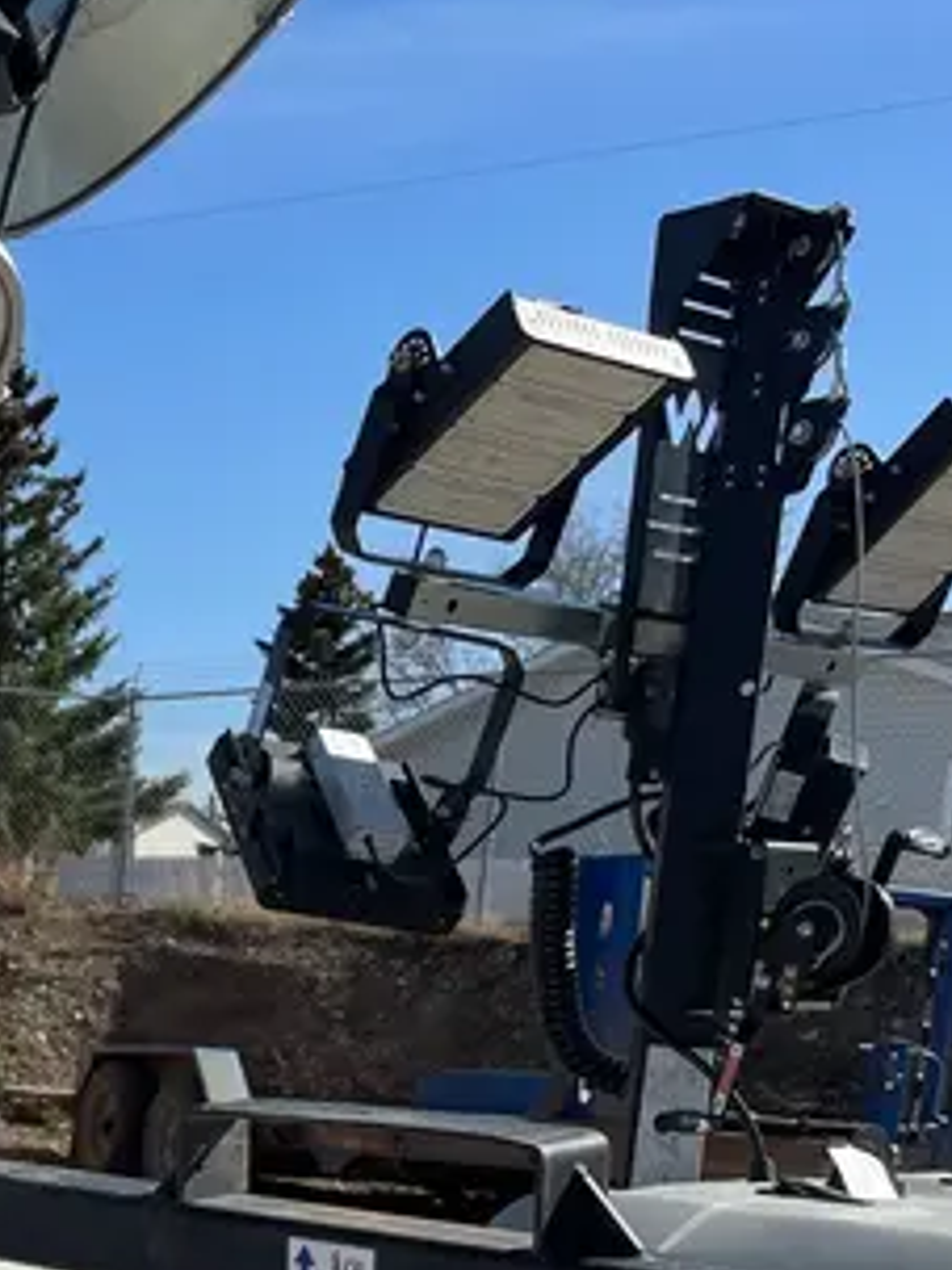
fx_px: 2312
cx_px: -130
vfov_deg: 28.4
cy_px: 1339
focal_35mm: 63
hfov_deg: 21.9
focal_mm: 4.2
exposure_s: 1/4651
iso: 50
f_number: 1.6
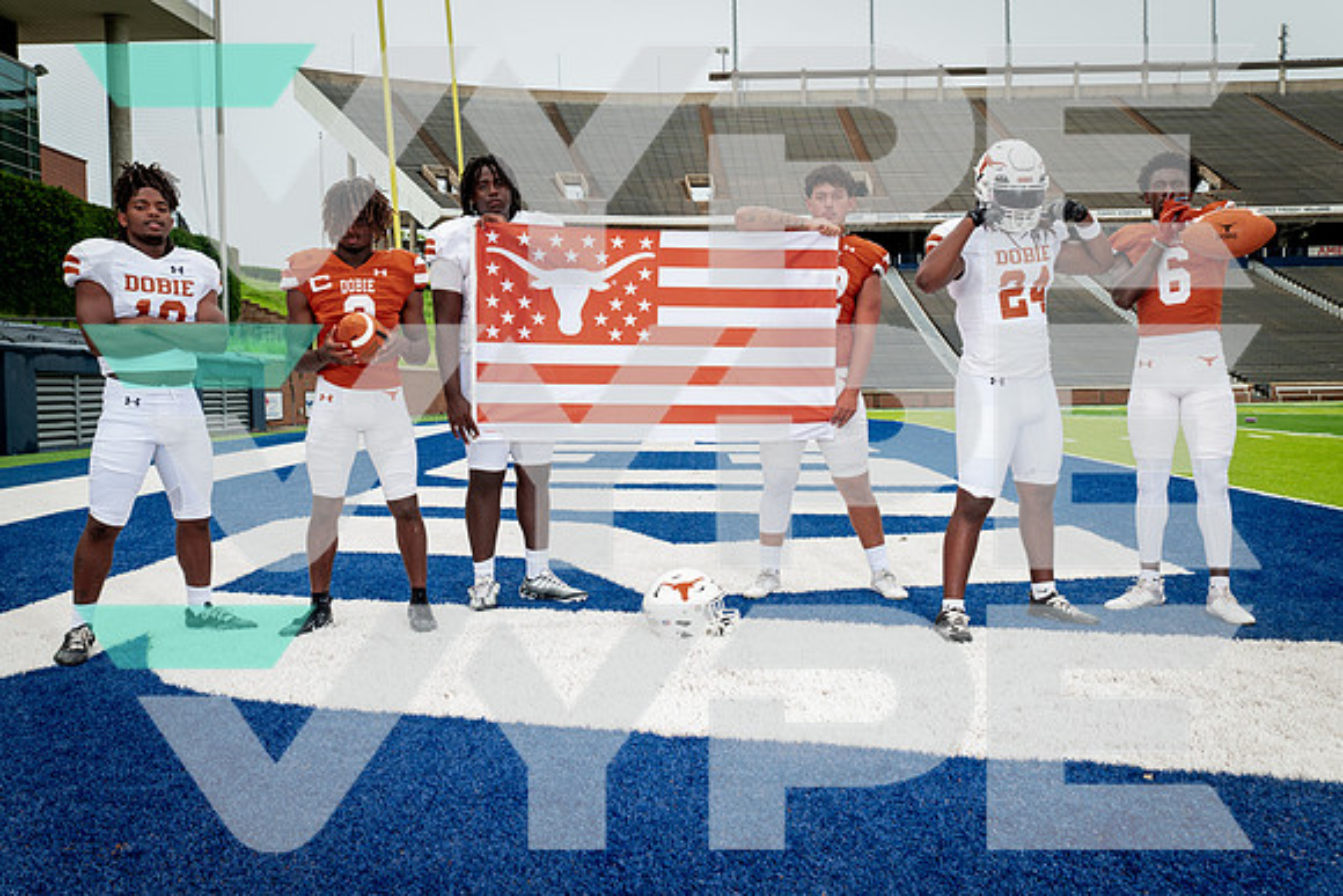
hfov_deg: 57.7
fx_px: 1218
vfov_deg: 40.4
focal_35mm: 33
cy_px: 448
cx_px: 672
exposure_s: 1/250
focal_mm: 32
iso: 320
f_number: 7.1
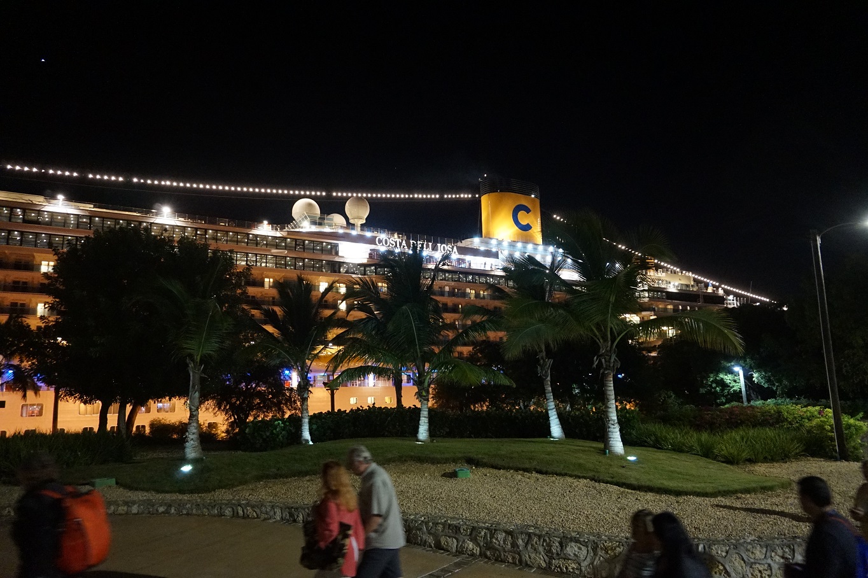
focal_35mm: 24
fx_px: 578
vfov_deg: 53.1
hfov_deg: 73.8
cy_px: 289
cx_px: 434
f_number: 3.5
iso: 3200
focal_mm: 16
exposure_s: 1/25
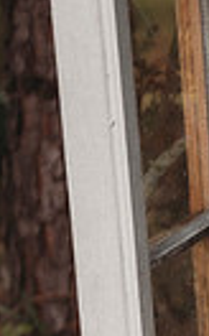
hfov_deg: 5.4
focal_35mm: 224
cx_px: 720
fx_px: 2050
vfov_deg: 9.3
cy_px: 322
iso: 100
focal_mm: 48
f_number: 2.8
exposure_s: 1/800
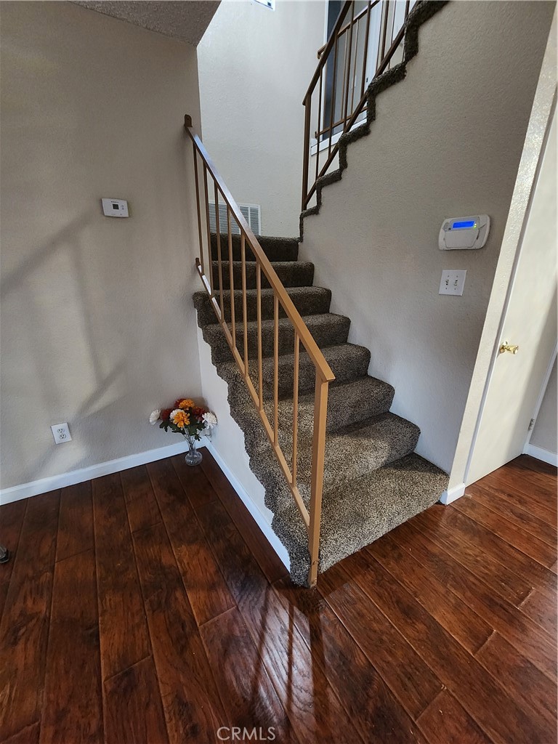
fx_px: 279
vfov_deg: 106.2
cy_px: 372
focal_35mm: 13
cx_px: 279
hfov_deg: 89.9
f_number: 2.2
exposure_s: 1/24
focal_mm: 2.2
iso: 1000
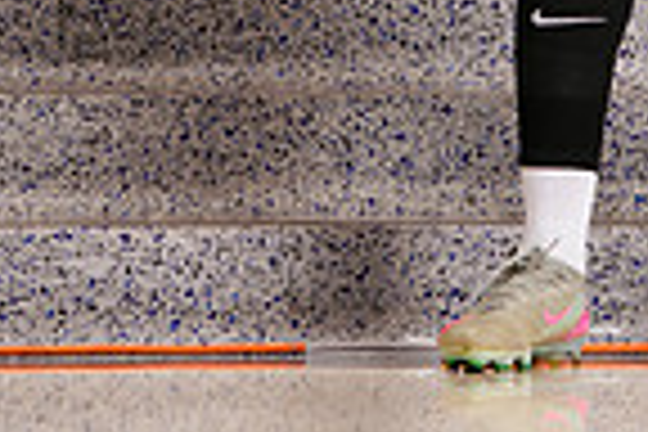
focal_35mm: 326
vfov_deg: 4.1
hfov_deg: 6.3
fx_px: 5868
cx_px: 662
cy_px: -572
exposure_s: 1/200
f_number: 8
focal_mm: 104
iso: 320
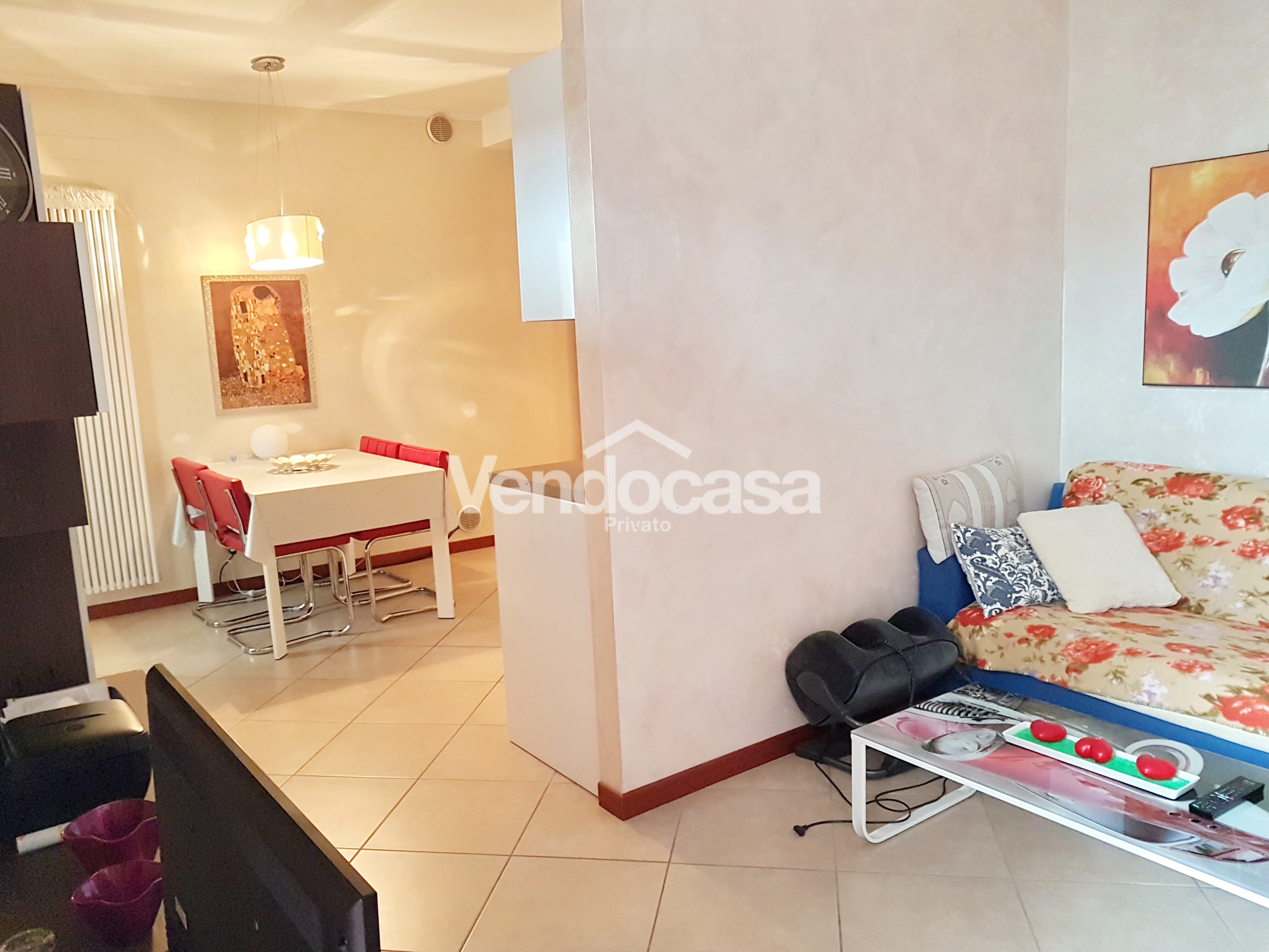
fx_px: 953
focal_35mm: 26
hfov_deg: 67.3
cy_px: 476
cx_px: 634
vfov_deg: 53.1
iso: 200
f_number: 1.7
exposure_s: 1/11
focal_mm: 4.2
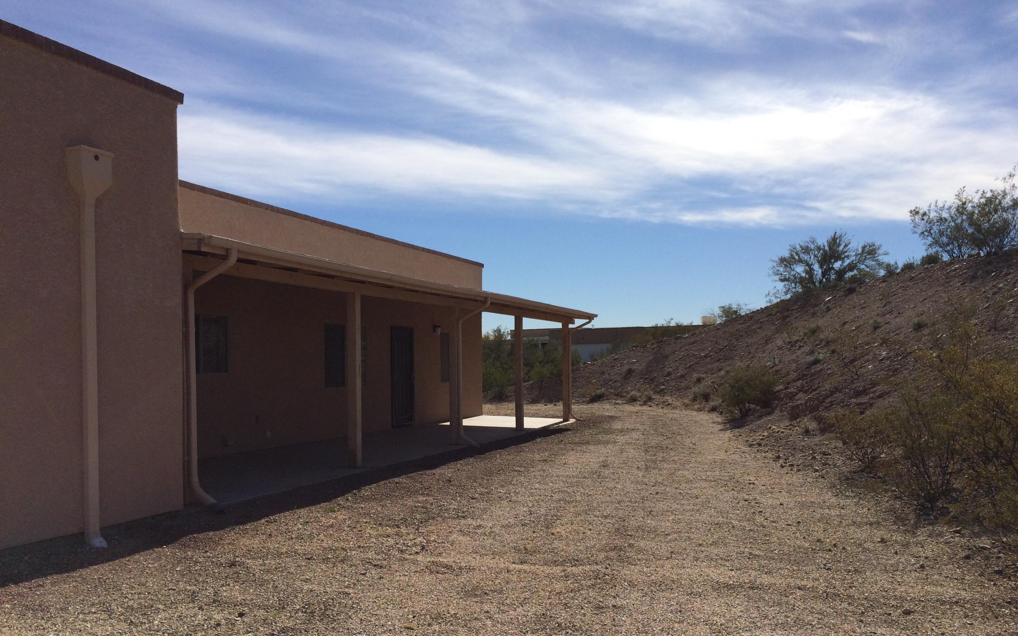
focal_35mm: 31
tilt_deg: +0.0
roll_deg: +1.3
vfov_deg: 40.5
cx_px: 511
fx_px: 860
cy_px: 372
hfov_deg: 61.2
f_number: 2.2
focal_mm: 4.15
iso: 40
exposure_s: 1/5882
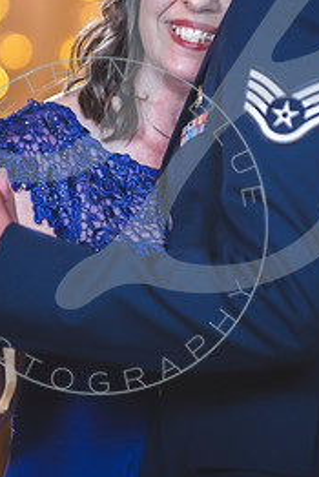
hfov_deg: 4.0
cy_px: 87
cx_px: 180
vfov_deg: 6.0
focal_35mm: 343
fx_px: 4553
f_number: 2.8
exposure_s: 1/200
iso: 1000
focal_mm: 200
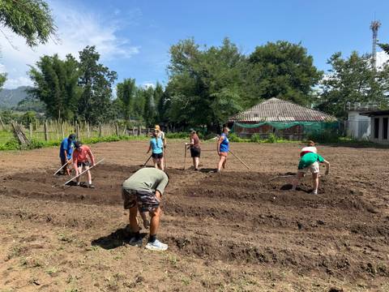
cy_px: 146
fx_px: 270
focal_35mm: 24
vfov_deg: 56.8
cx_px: 194
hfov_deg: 71.6
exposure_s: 1/3021
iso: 80
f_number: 1.78
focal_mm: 6.76
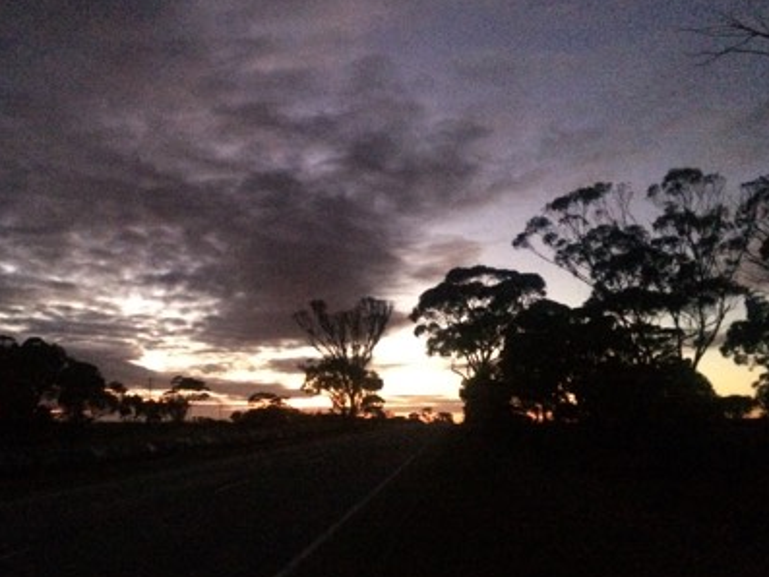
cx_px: 285
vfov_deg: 37.7
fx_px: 844
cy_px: 331
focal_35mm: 38
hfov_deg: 48.5
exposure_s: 1/15
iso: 1600
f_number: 2.2
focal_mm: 4.15
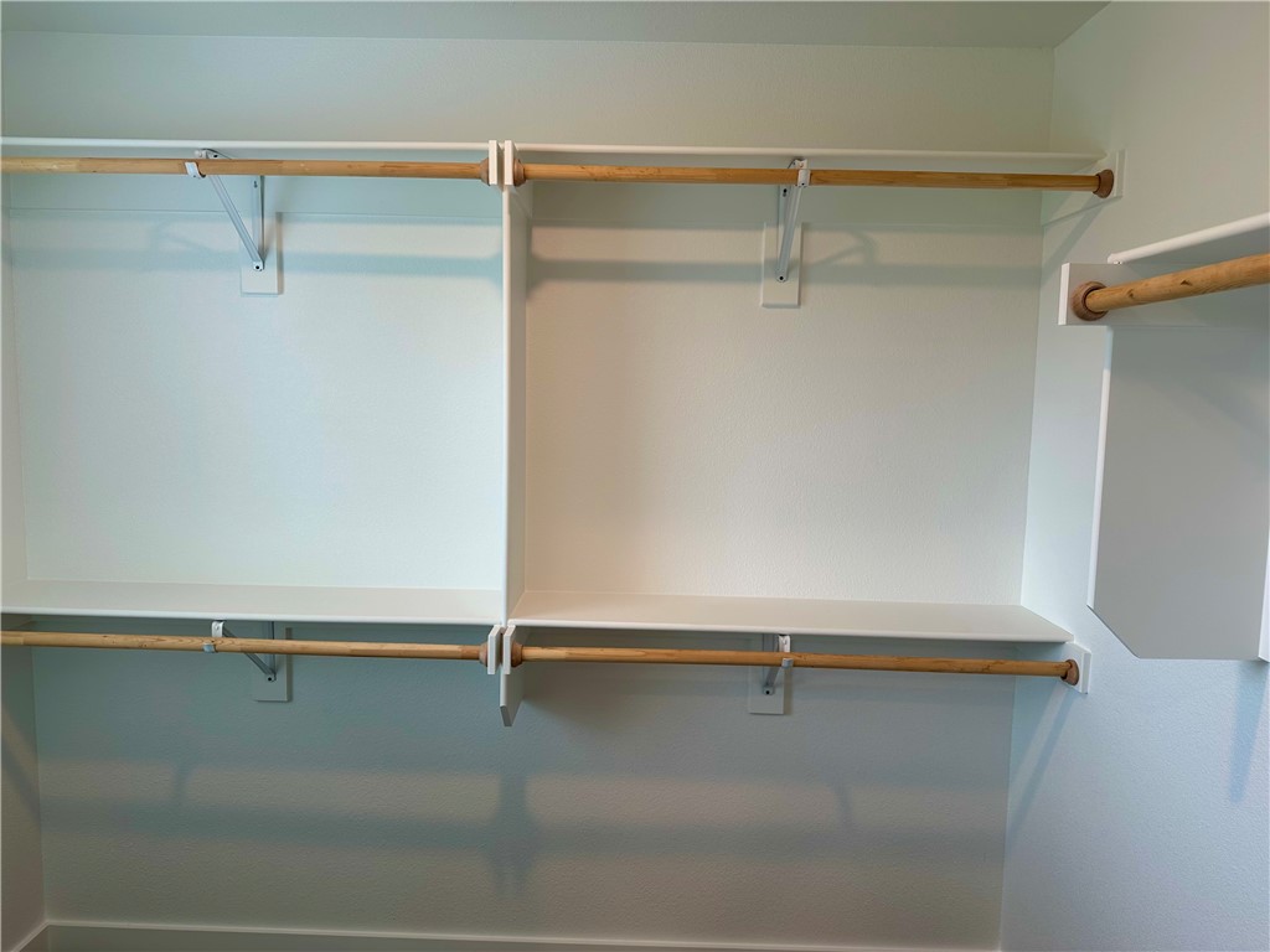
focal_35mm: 24
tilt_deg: -5.2
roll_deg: -1.1
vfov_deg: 56.8
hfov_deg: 71.6
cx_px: 635
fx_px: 881
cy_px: 476
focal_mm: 6.86
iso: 50
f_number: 1.78
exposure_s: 1/120
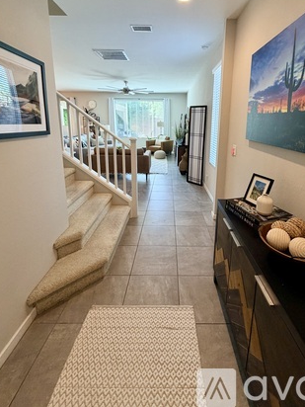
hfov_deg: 74.4
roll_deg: -0.5
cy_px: 161
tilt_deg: -11.9
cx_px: 171
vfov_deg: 89.8
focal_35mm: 17
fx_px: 200
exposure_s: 1/120
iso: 200
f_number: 2.2
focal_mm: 2.22
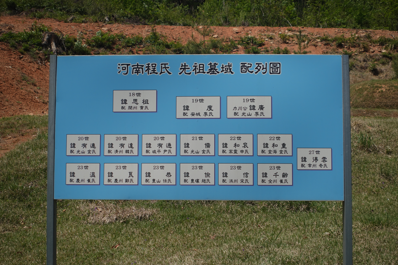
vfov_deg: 19.7
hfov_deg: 29.2
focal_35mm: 69
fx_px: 763
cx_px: 199
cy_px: 132
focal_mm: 25.42
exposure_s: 1/500
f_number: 4
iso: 125
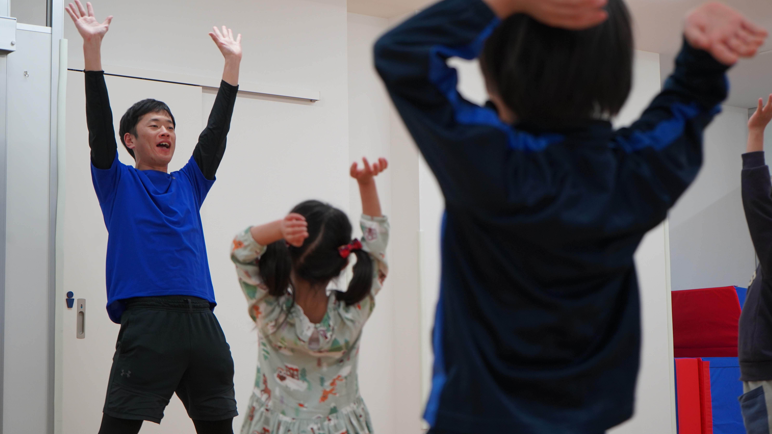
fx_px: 1474
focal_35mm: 72
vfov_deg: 16.8
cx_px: 384
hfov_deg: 29.4
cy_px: 185
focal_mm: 68
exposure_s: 1/160
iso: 1250
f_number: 5.6
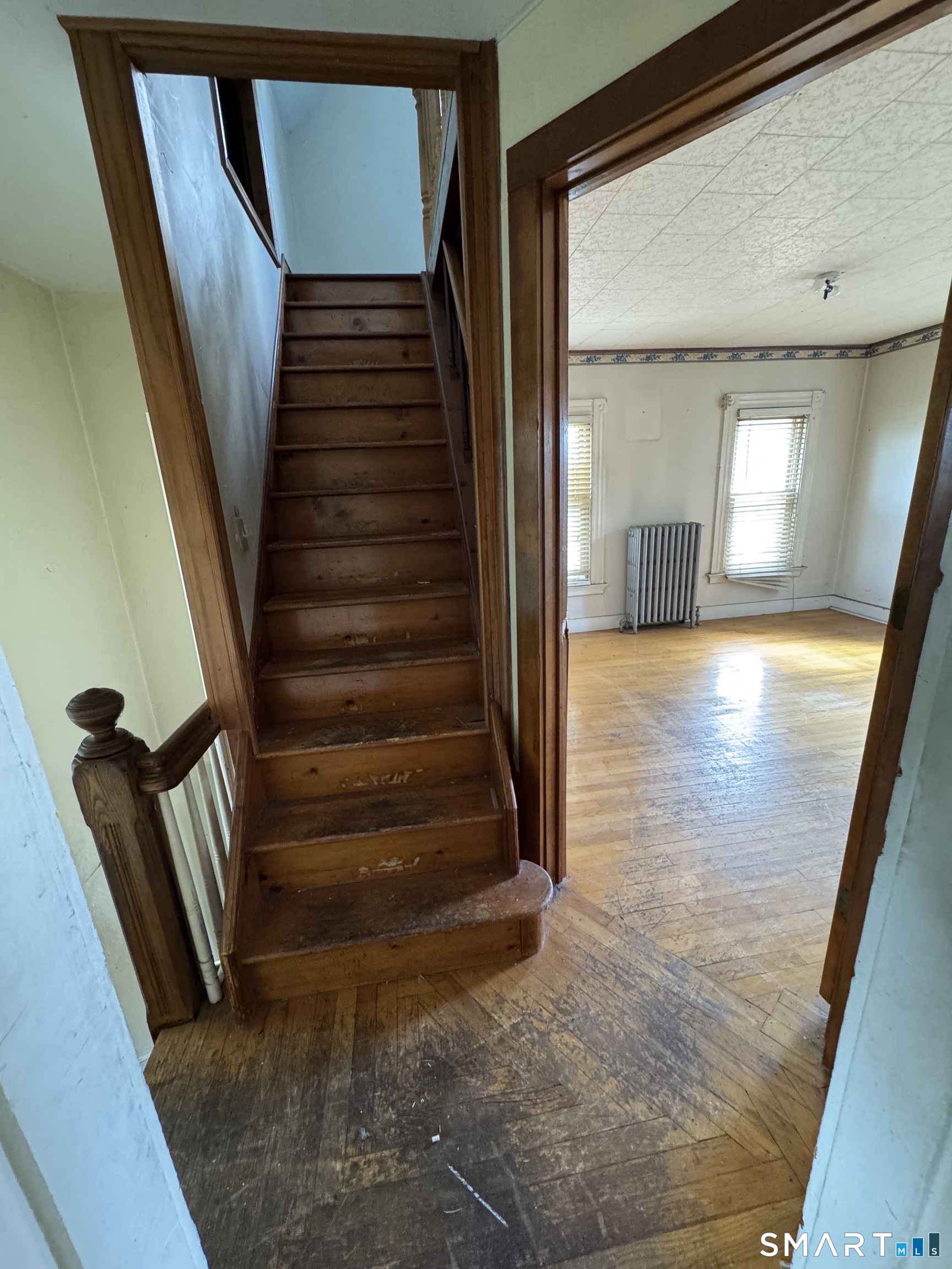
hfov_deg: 85.7
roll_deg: +3.1
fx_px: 513
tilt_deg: -16.1
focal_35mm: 14
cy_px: 634
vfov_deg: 102.1
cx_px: 476
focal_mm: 2.22
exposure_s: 1/60
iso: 640
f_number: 2.2
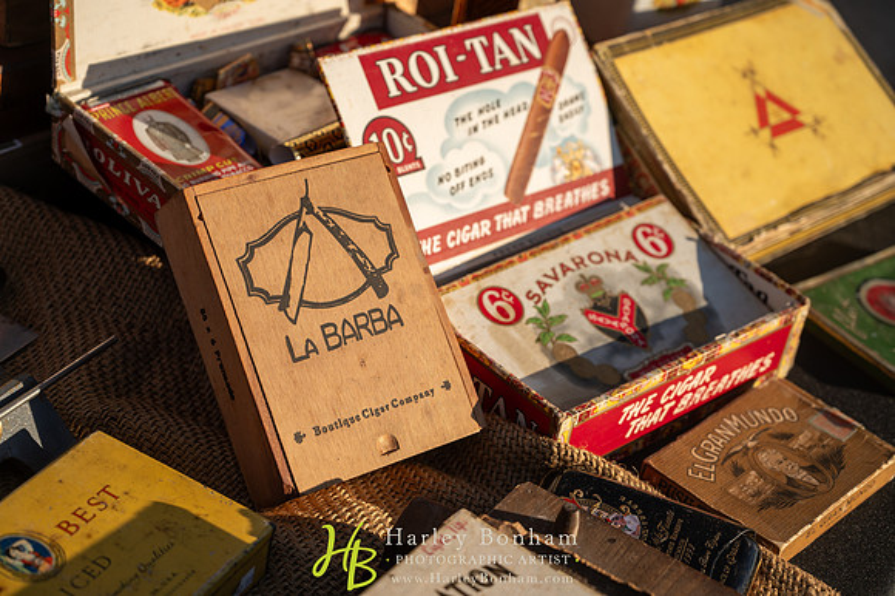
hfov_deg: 32.4
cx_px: 448
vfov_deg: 21.9
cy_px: 298
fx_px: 1540
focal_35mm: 62
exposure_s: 1/1000
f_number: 4
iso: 100
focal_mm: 62
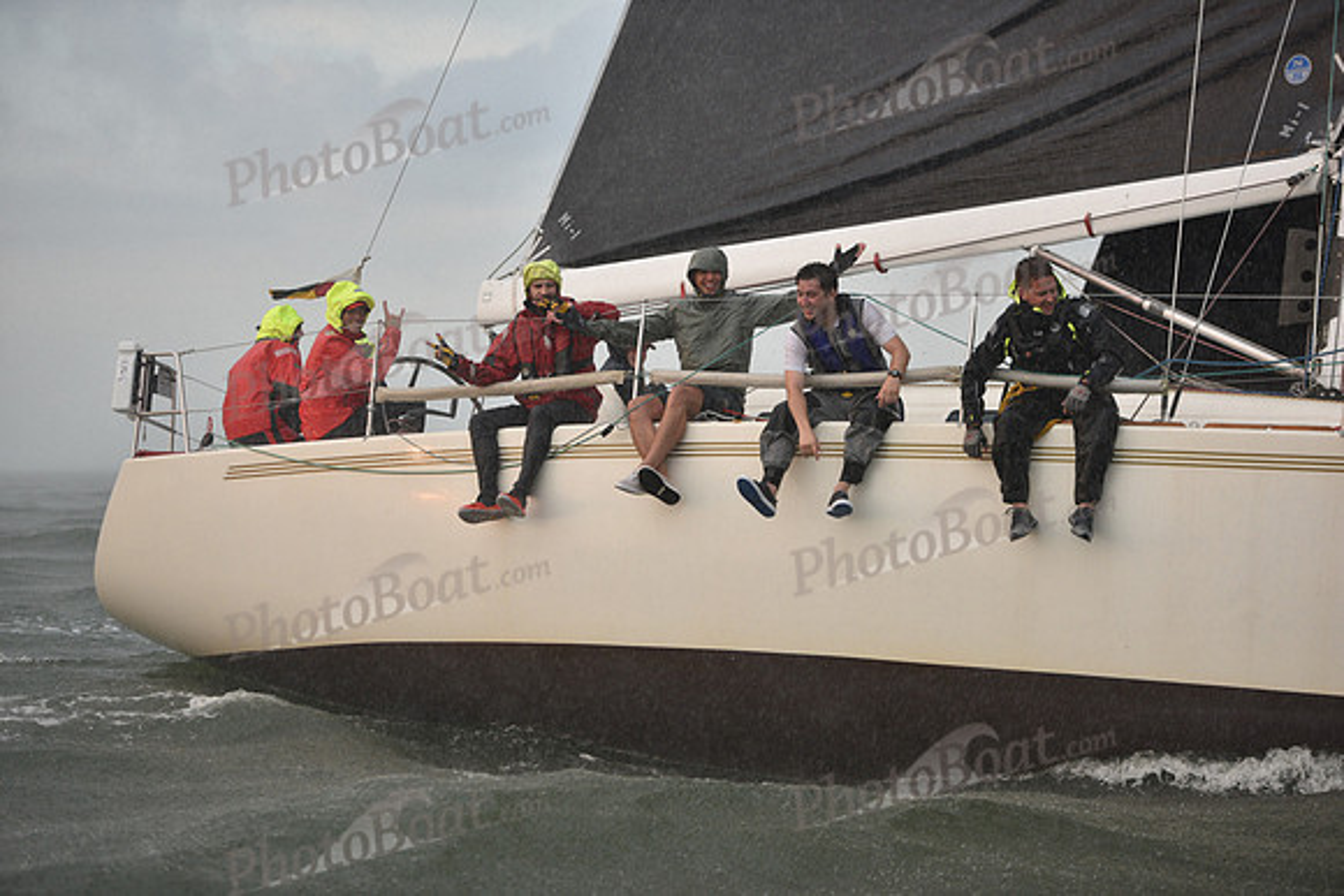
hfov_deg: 20.4
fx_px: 3734
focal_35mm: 100
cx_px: 672
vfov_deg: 13.7
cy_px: 448
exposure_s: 1/500
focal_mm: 100
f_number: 2.8
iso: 400
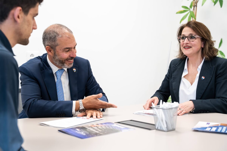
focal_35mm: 51
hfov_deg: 38.9
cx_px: 114
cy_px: 76
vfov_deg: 26.5
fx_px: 322
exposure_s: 1/250
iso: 2000
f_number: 3.5
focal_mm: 51
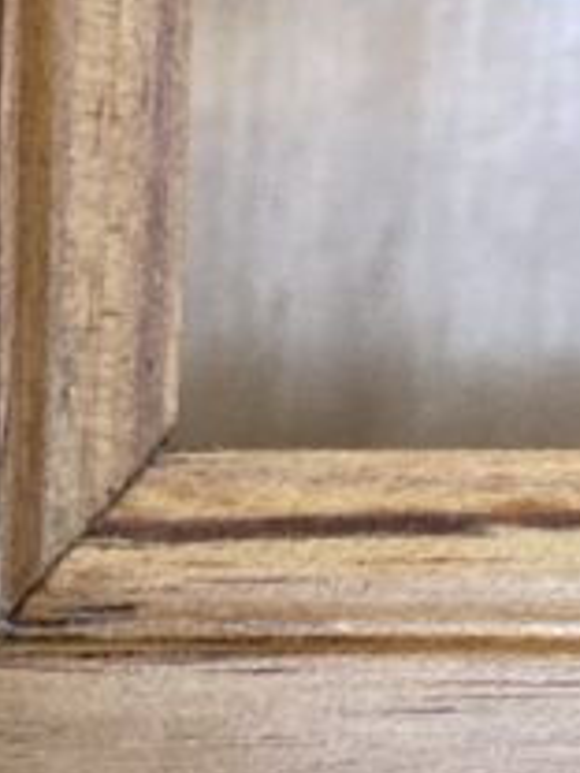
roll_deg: -0.1
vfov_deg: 13.1
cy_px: 1334
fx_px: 3083
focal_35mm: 138
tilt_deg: -14.0
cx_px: -253
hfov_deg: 10.4
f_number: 1.8
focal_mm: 3.99
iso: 320
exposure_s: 1/54
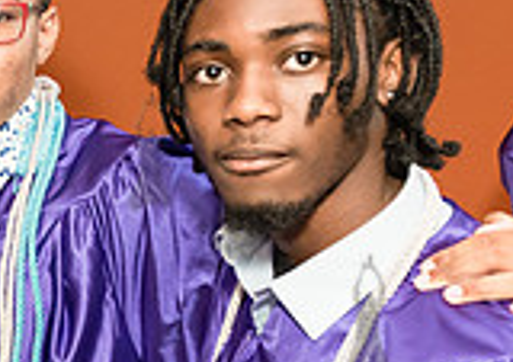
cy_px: 299
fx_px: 1379
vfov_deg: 14.9
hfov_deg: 17.5
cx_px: -379
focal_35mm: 95
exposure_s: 1/200
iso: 2000
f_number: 5
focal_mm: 24
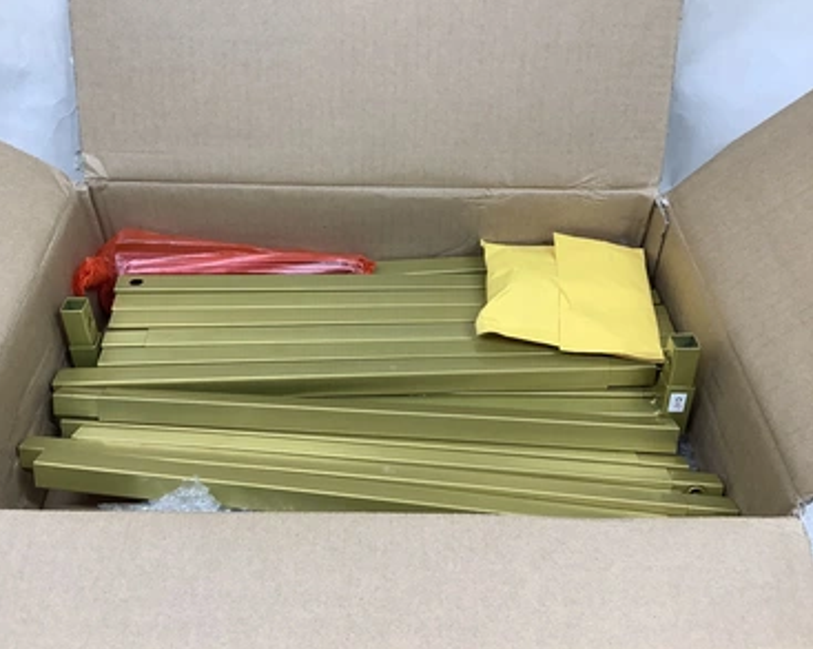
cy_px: 328
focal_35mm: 33
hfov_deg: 54.2
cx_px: 372
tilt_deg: -44.5
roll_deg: -0.6
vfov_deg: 44.5
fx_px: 793
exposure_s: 1/60
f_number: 2.4
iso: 50
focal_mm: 3.3
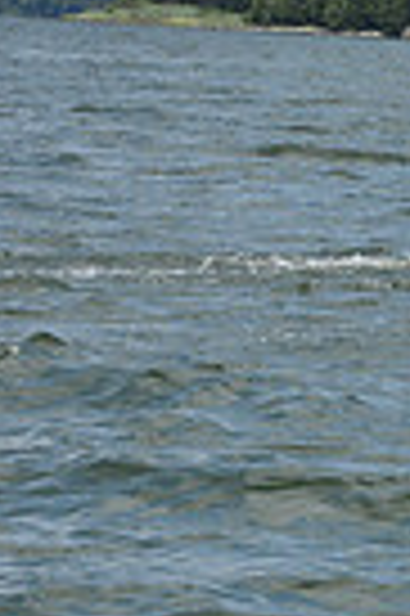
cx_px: 1289
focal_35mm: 297
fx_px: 5086
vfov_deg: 6.9
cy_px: 74
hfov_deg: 4.4
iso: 320
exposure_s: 1/1000
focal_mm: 70
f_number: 10
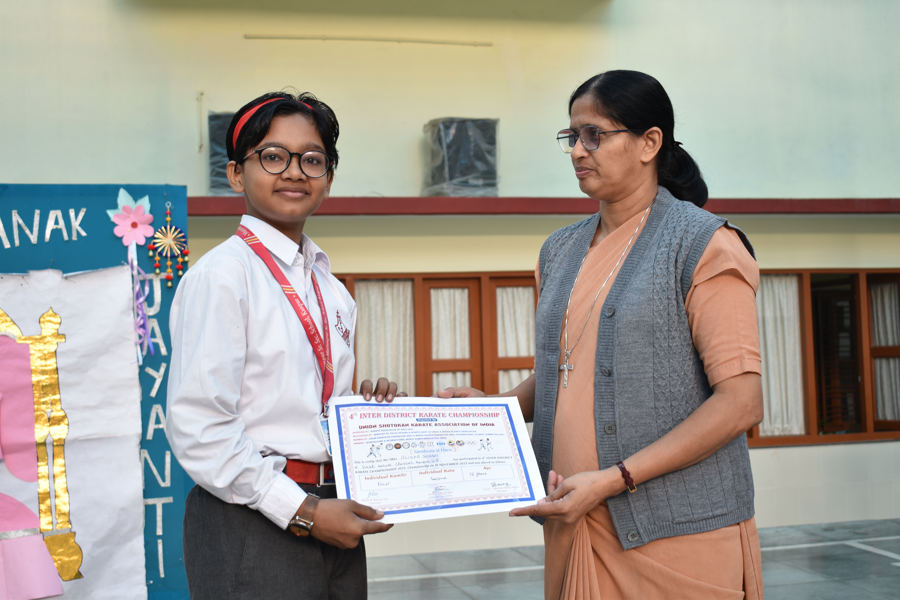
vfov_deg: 28.9
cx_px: 450
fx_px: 1162
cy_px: 300
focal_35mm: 46
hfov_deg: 42.3
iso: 100
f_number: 4.2
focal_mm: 31
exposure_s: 1/90
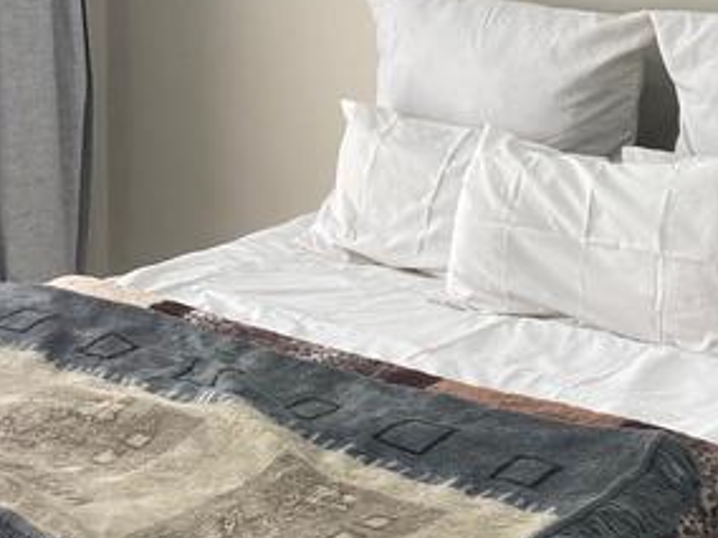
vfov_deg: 18.4
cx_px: 437
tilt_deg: -7.7
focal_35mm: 79
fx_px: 1639
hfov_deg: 24.7
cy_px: 78
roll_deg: -0.3
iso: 80
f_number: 1.8
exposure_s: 1/50
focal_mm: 3.99
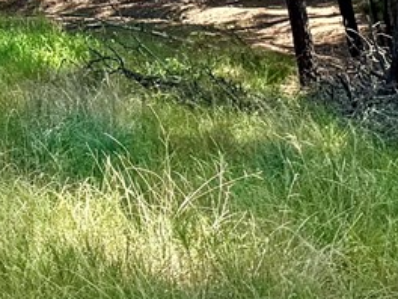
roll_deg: -0.3
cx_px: -418
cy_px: -240
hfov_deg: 9.8
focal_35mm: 186
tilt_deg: -2.4
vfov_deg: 7.7
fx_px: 2139
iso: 80
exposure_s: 1/1395
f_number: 1.78
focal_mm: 6.76
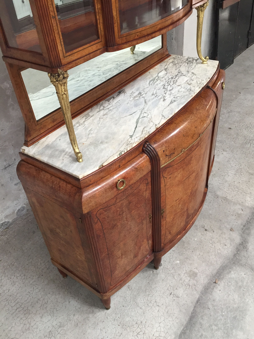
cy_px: 170
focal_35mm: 29
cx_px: 127
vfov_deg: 61.7
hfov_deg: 48.2
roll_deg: +6.4
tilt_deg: -39.4
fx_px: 284
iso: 64
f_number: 2.2
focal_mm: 4.15
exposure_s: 1/33
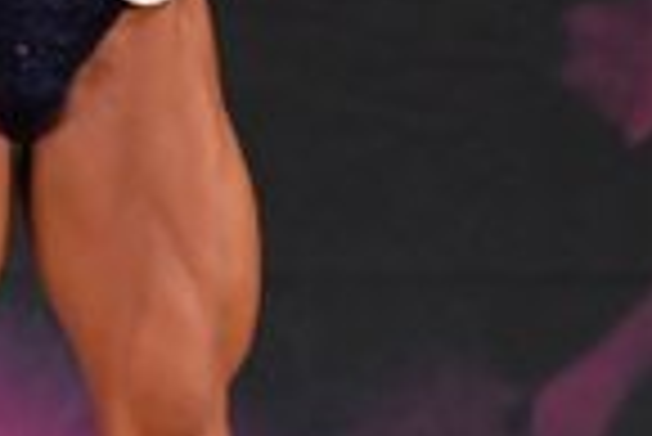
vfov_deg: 0.9
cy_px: 49
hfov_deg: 1.4
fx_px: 27556
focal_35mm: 1520
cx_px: -1077
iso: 5600
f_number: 5.6
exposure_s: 1/400
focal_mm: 190
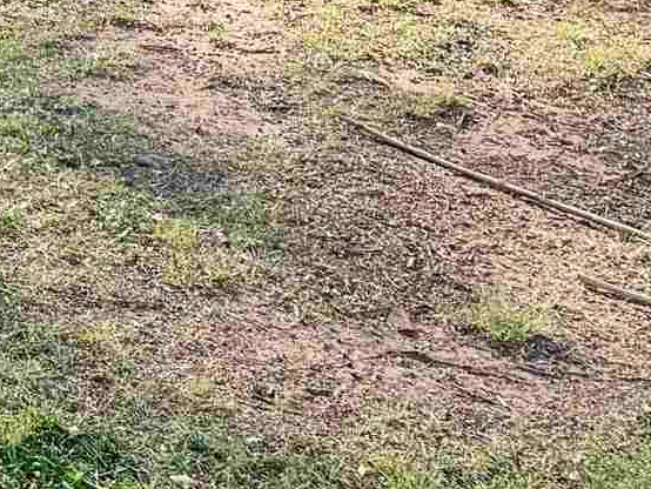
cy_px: -675
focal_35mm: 133
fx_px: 2502
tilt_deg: -4.0
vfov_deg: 9.8
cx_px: -675
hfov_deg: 12.8
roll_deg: -1.9
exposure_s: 1/484
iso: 100
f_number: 1.78
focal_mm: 6.76
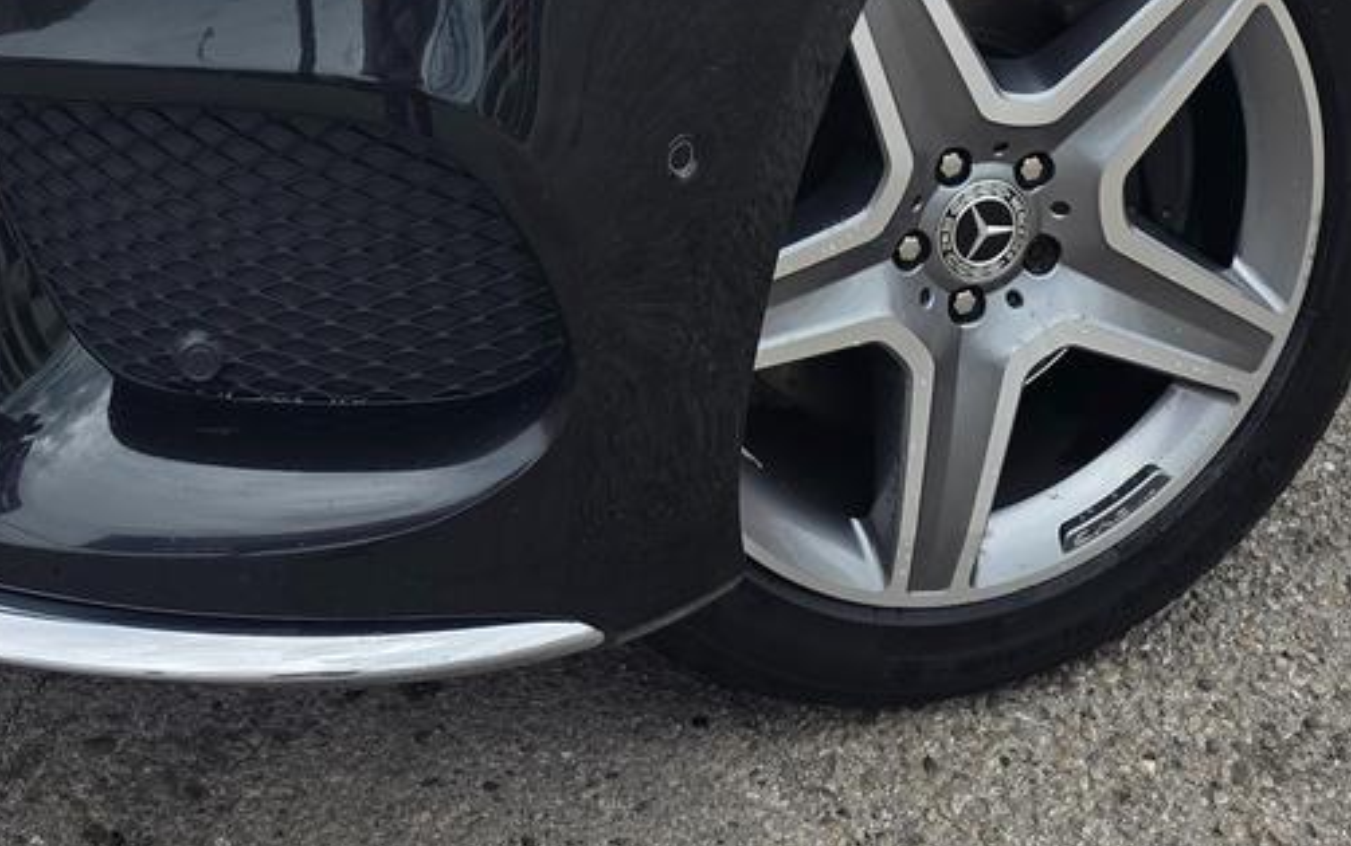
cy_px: -381
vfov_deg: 18.8
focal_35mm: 62
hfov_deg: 32.9
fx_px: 2284
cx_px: 583
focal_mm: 6.3
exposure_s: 1/845
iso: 40
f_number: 1.7
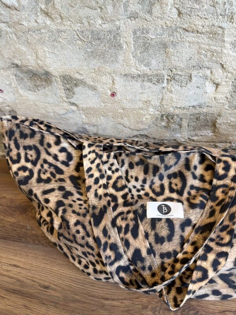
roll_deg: +7.3
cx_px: 118
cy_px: 158
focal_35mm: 24
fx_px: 218
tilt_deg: -44.2
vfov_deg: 71.6
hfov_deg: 56.8
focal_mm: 6.76
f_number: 1.78
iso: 125
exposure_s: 1/121
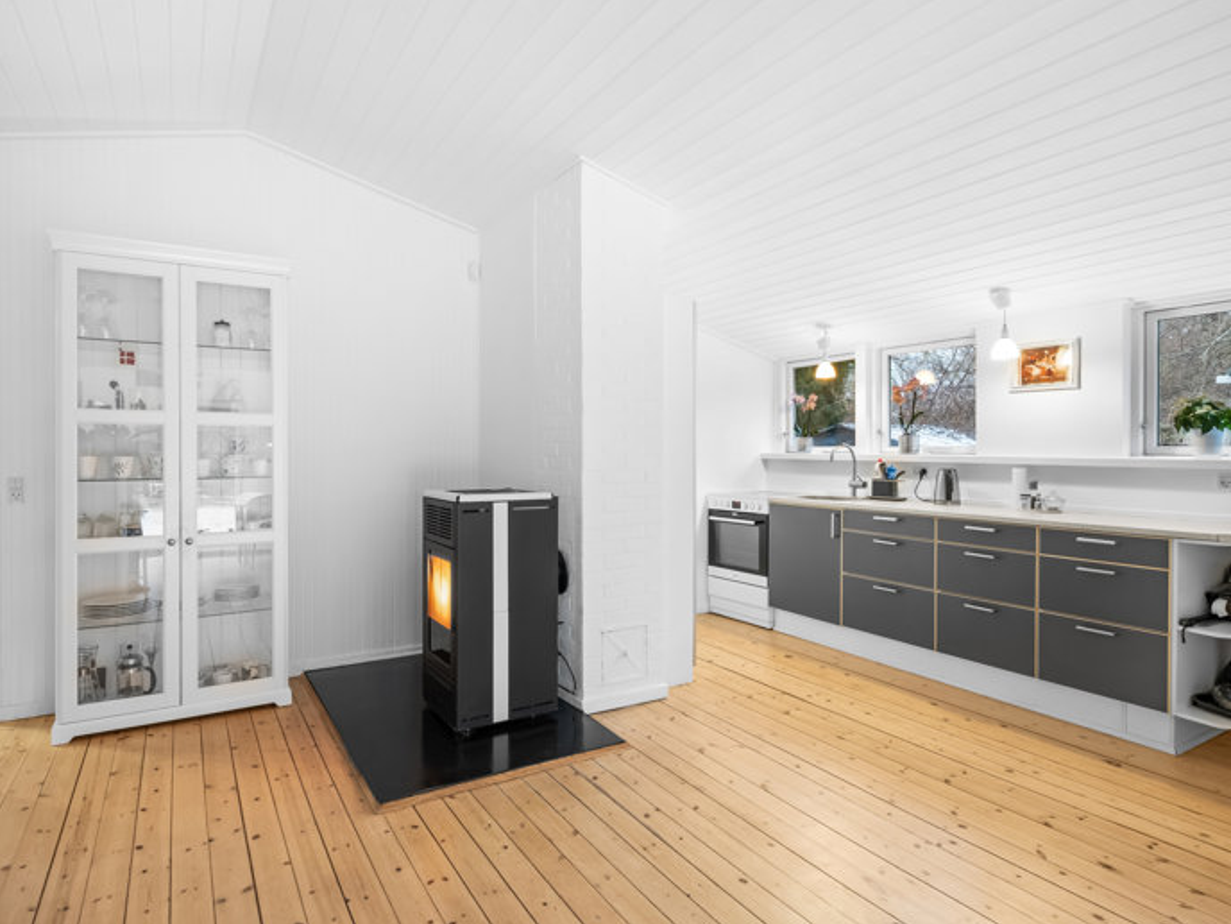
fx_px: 676
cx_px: 587
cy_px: 472
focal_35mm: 19
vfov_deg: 68.7
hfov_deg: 84.6
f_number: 8
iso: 200
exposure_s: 1.5
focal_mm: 11
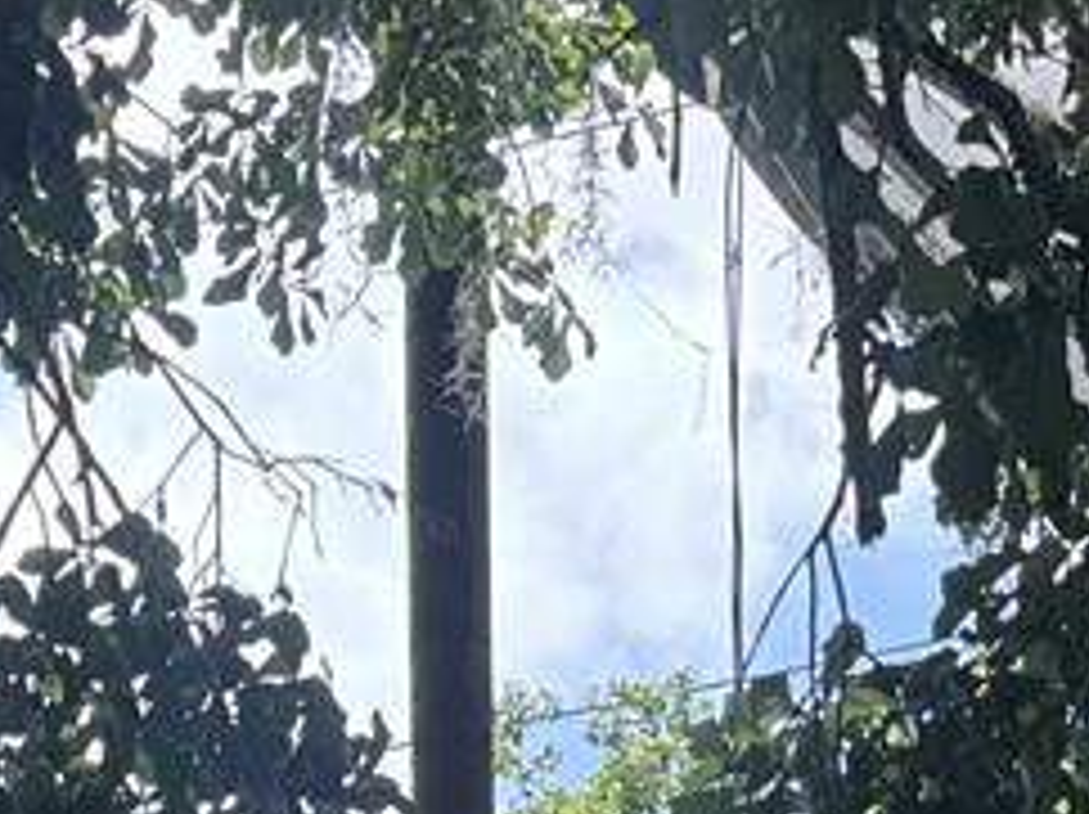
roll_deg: +0.3
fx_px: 4997
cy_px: 2393
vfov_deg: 8.1
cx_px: 742
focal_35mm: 159
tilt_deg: +2.1
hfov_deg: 12.4
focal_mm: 6.76
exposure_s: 1/876
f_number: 1.78
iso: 80
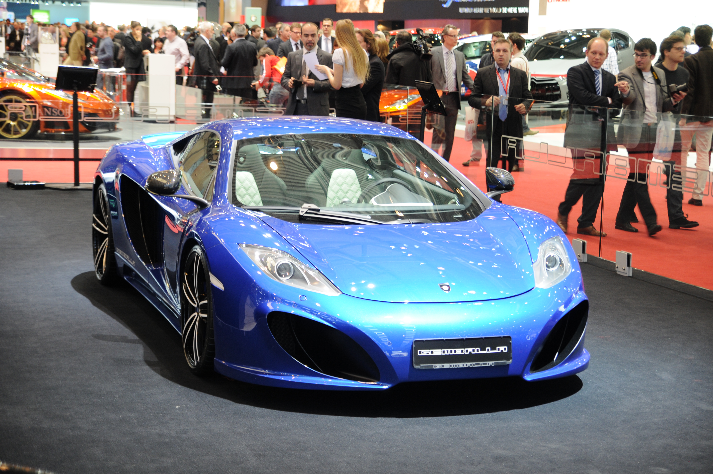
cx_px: 356
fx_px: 1484
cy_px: 237
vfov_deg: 18.1
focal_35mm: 75
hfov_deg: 27.0
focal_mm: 50
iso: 400
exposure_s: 1/60
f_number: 4
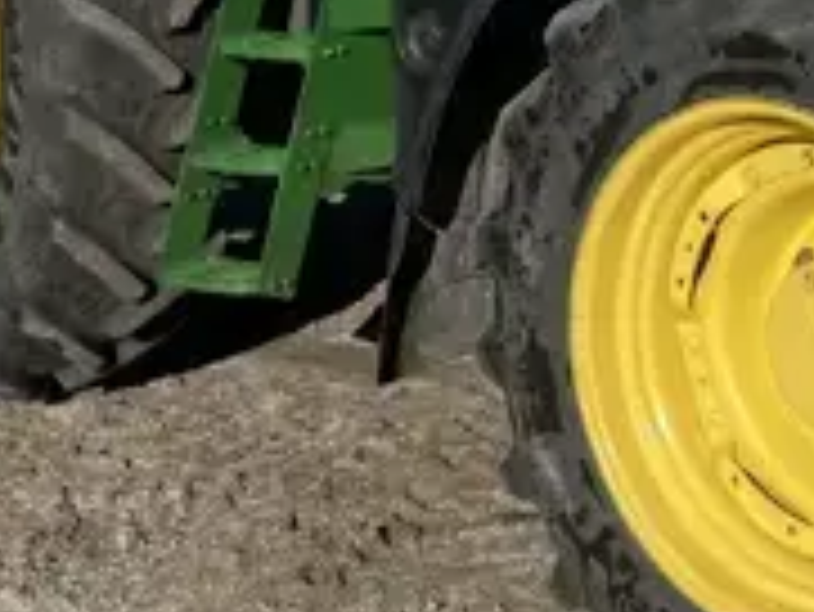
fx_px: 2165
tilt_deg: -3.1
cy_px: -117
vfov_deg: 15.5
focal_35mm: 92
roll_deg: -0.4
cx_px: 657
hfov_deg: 21.0
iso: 32
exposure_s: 1/4000
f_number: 1.6
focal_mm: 4.2
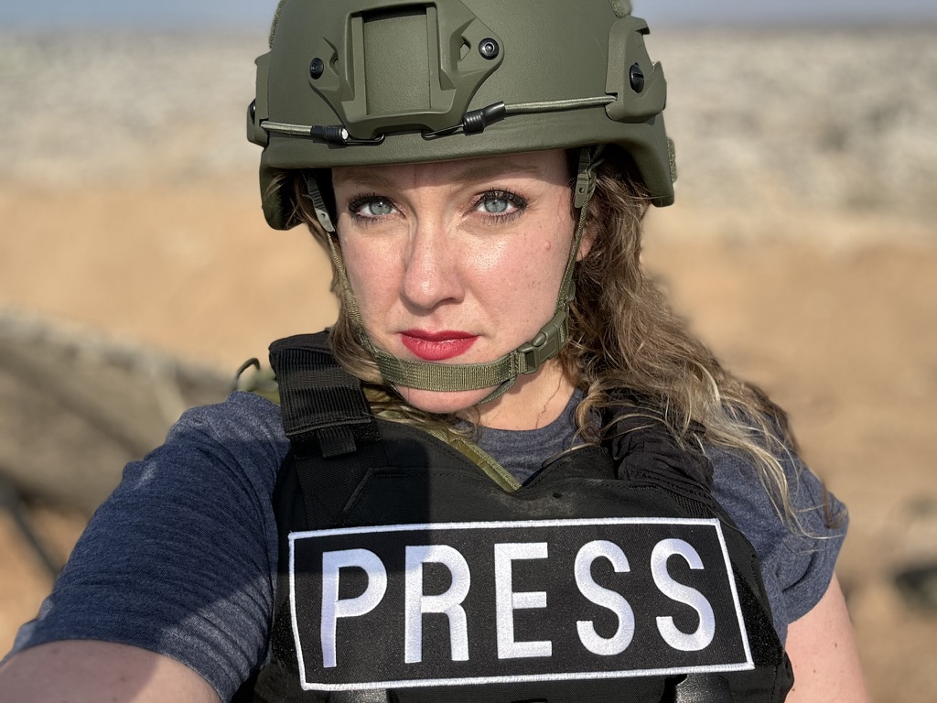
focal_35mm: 30
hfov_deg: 60.0
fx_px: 812
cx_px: 468
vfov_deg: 46.8
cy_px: 352
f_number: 1.9
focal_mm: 2.69
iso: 25
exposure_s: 1/1859
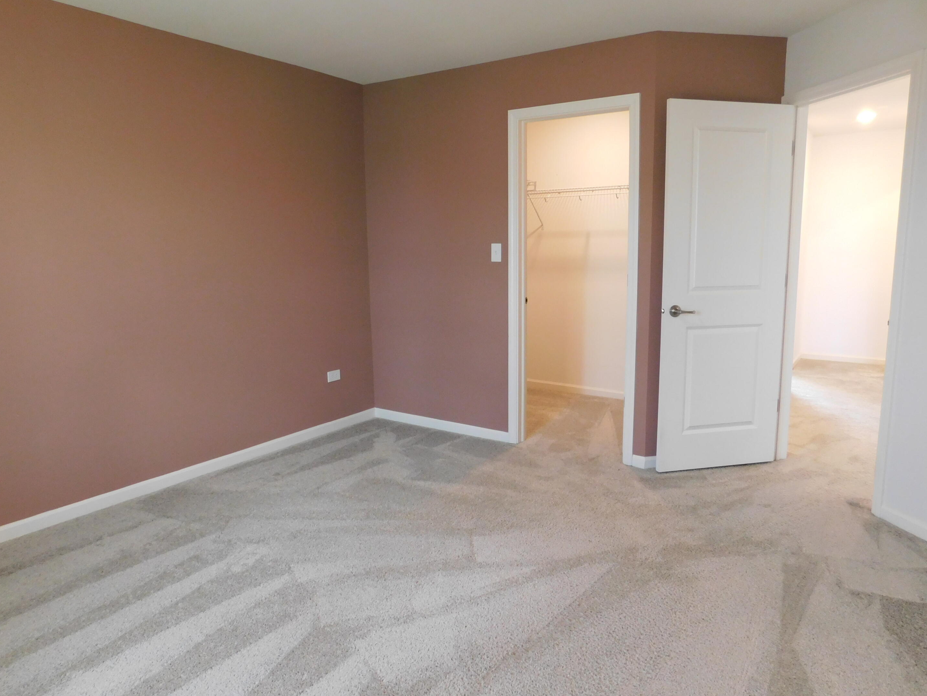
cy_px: 336
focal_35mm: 24
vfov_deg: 56.8
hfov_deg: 71.6
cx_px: 474
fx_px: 643
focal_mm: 4
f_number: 3
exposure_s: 1/30
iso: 320
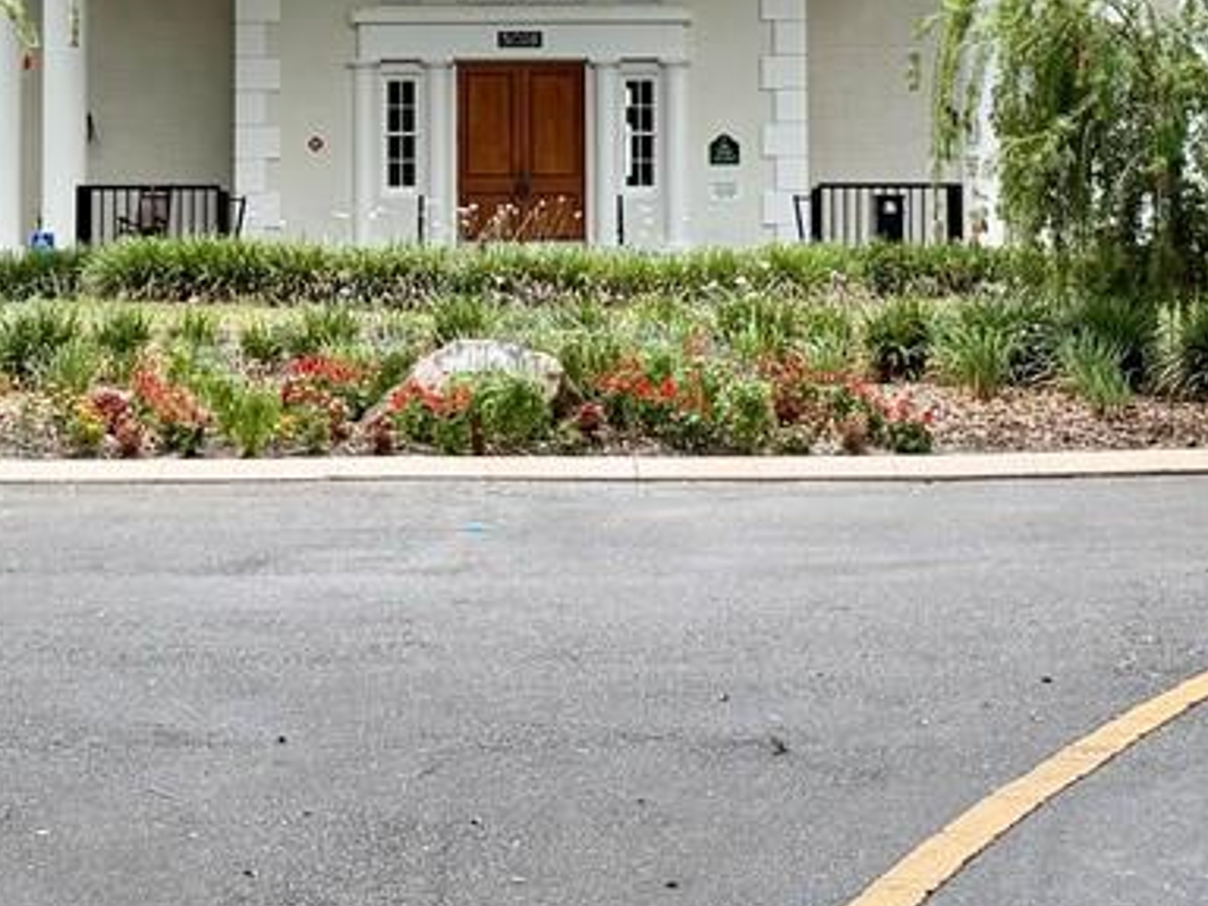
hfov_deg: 19.6
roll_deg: +0.6
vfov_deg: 14.5
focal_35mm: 100
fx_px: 3490
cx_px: 481
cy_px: -6
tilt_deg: +4.2
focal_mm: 6.76
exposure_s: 1/1464
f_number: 1.78
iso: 100
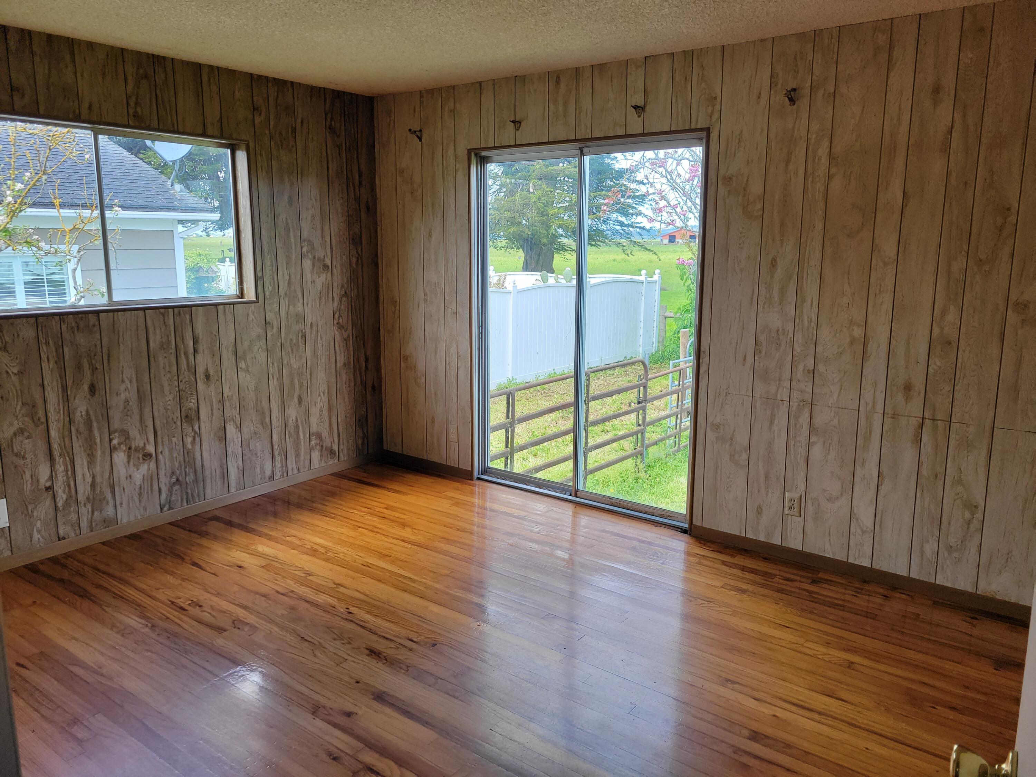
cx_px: 518
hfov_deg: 67.3
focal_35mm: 26
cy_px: 388
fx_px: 778
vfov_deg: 53.1
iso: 40
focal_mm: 5.4
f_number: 1.8
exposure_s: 1/158
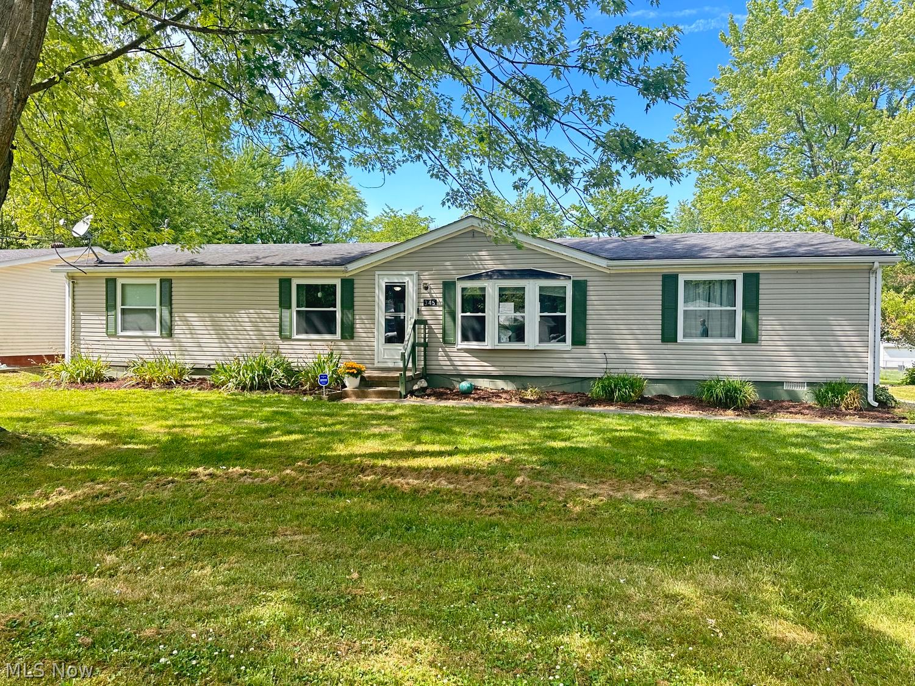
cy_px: 343
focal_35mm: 24
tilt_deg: -0.6
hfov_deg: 71.6
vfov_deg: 56.8
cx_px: 458
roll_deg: -0.9
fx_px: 634
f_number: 1.78
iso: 80
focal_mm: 6.86
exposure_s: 1/384
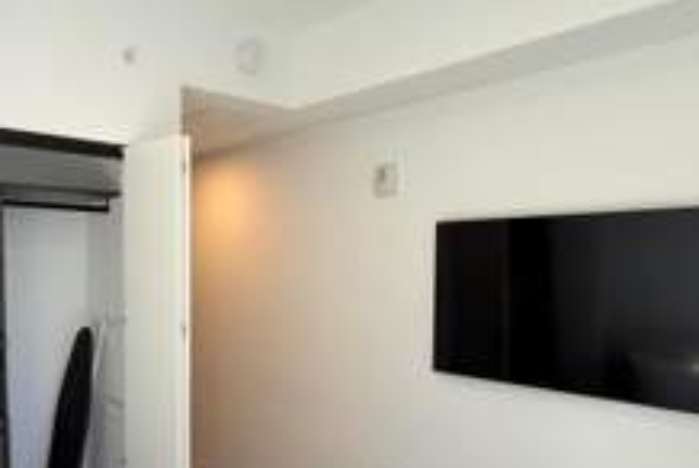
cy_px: 314
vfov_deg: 40.7
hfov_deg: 57.8
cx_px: 257
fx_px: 622
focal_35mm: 32
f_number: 2.2
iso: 100
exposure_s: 1/120
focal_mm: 2.22
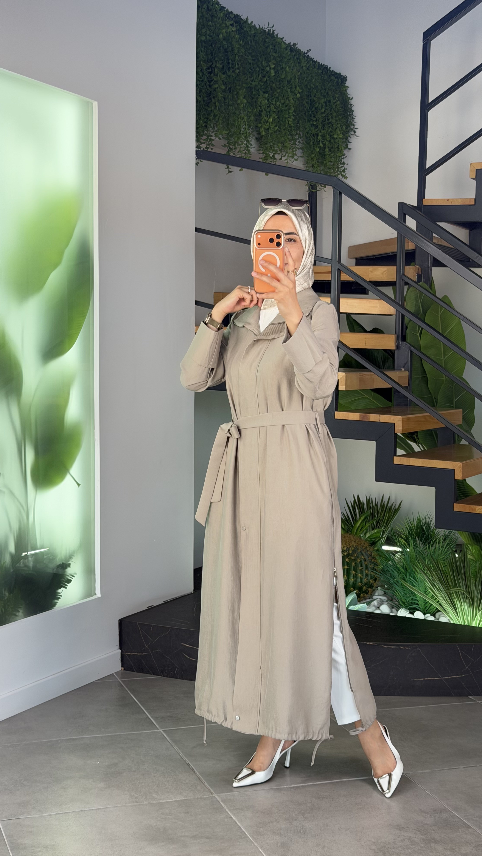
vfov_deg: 39.2
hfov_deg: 22.6
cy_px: 433
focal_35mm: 53
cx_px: 285
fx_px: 1204
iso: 64
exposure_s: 1/187
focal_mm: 6.76
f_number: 1.78
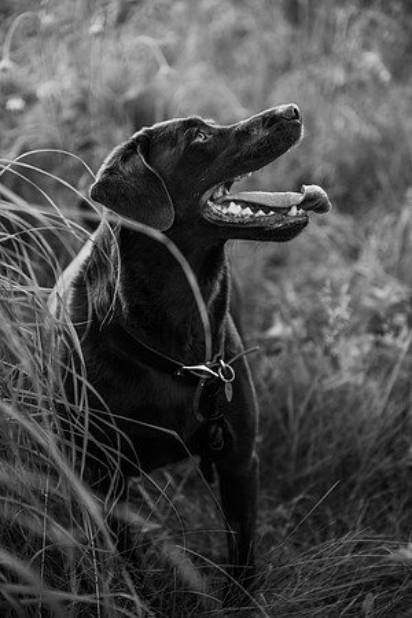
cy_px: 309
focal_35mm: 70
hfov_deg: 19.5
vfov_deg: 28.8
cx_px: 206
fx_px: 1202
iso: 250
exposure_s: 1/400
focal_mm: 70
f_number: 3.2
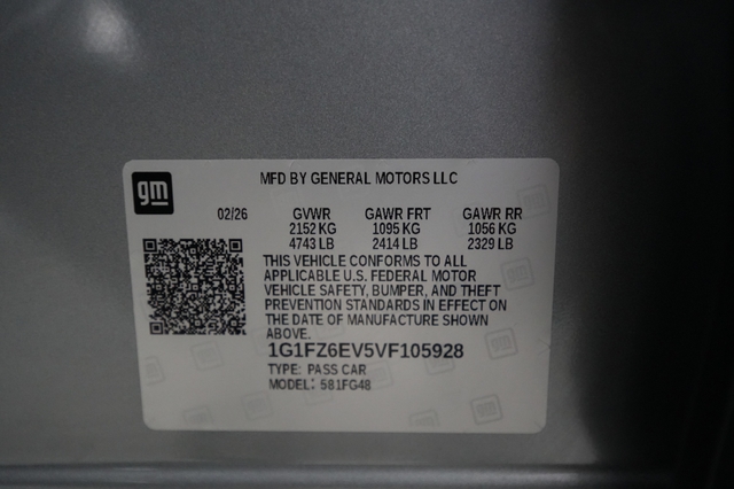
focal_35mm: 28
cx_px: 367
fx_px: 571
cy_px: 244
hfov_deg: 65.5
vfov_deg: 46.4
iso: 6400
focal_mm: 28
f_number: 2.8
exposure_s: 1/160
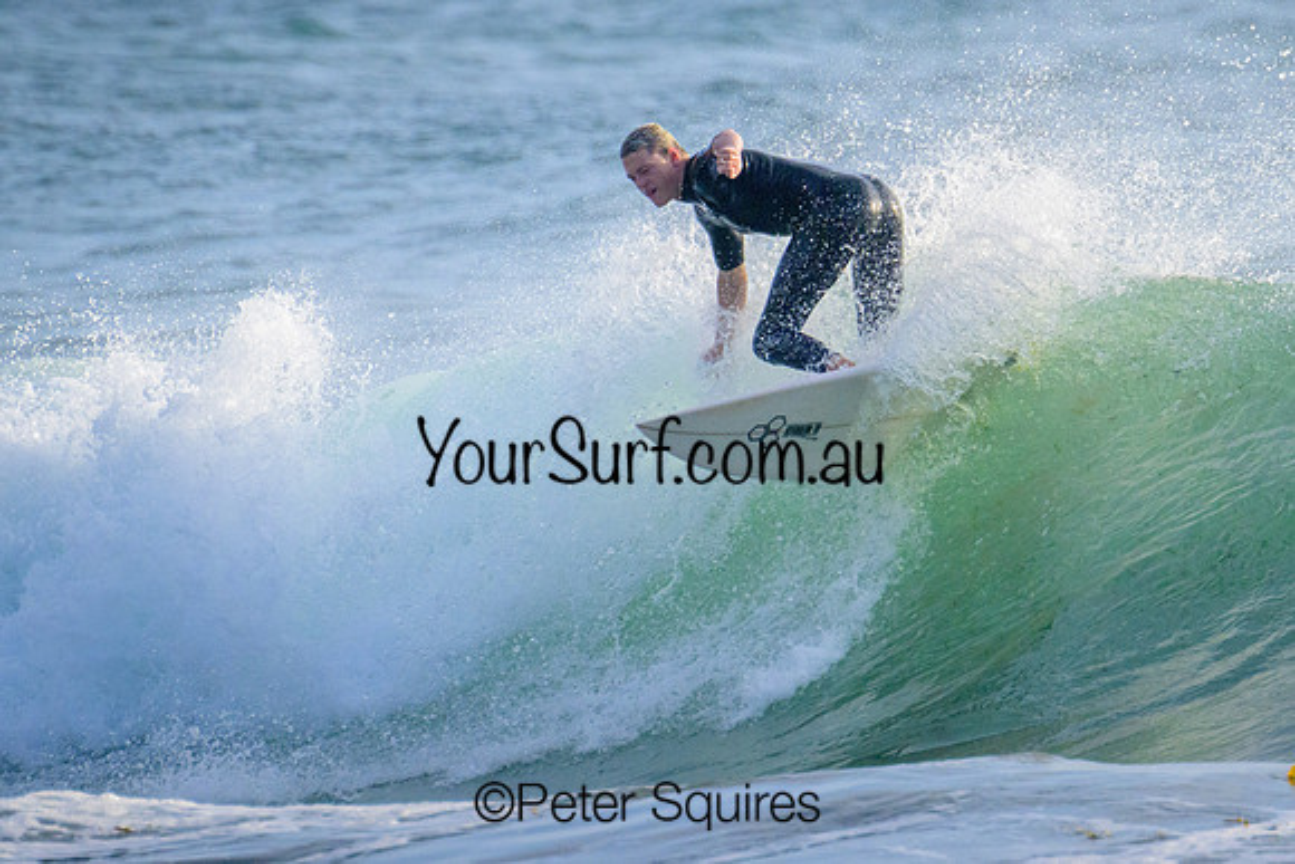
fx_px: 39424
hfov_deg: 1.9
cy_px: 360
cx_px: 822
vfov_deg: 1.3
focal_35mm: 1096
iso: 2500
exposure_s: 1/2000
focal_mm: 800
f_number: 13
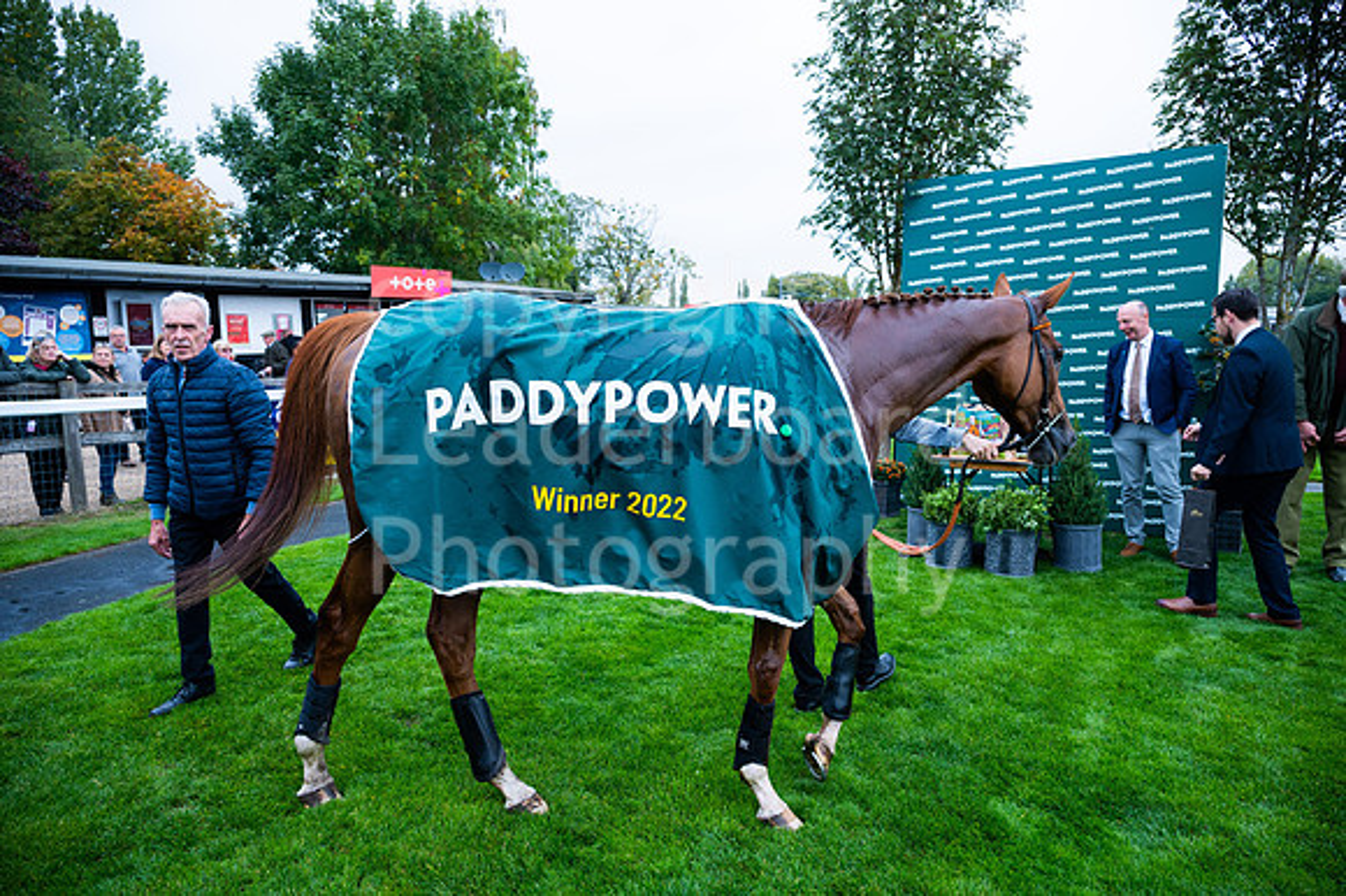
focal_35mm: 24
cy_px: 448
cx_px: 673
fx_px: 897
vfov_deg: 53.1
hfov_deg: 73.8
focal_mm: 24
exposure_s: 1/1000
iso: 500
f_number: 4
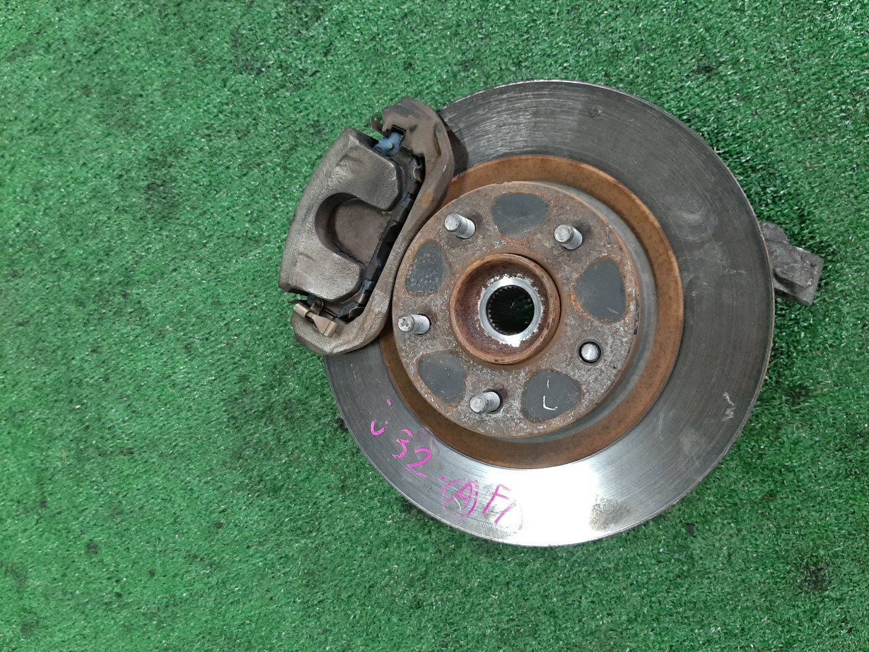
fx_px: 653
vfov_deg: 53.1
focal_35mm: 26
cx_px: 434
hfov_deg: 67.3
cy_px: 326
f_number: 1.7
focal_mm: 3.93
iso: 191
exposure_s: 1/50
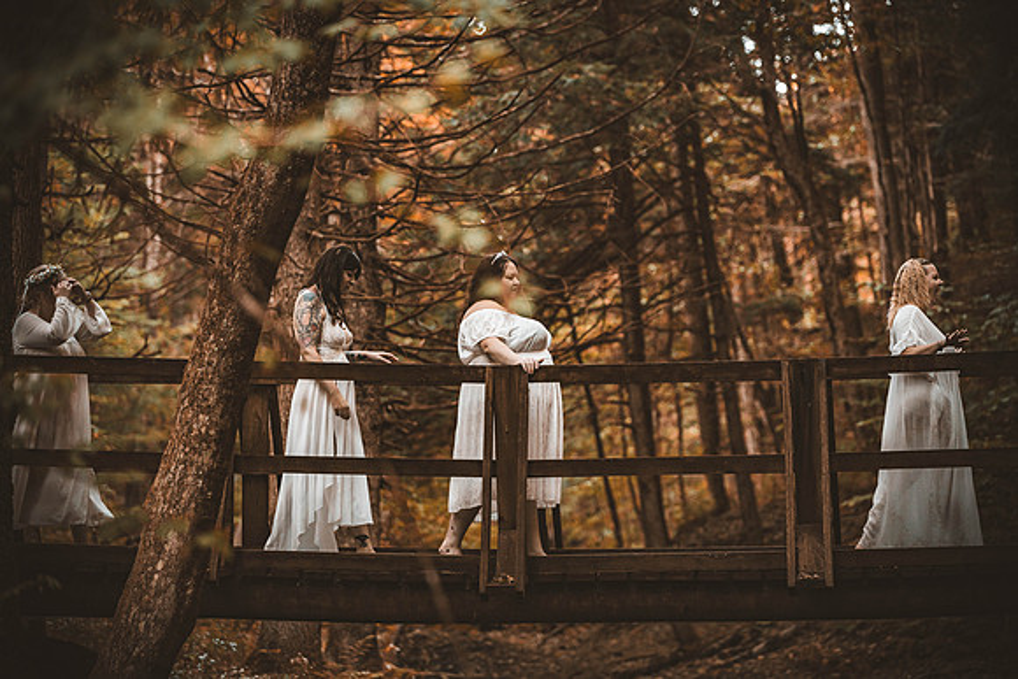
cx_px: 509
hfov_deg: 17.1
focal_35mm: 120
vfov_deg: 11.4
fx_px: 3394
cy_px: 340
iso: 1250
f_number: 2.8
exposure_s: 1/250
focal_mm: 120
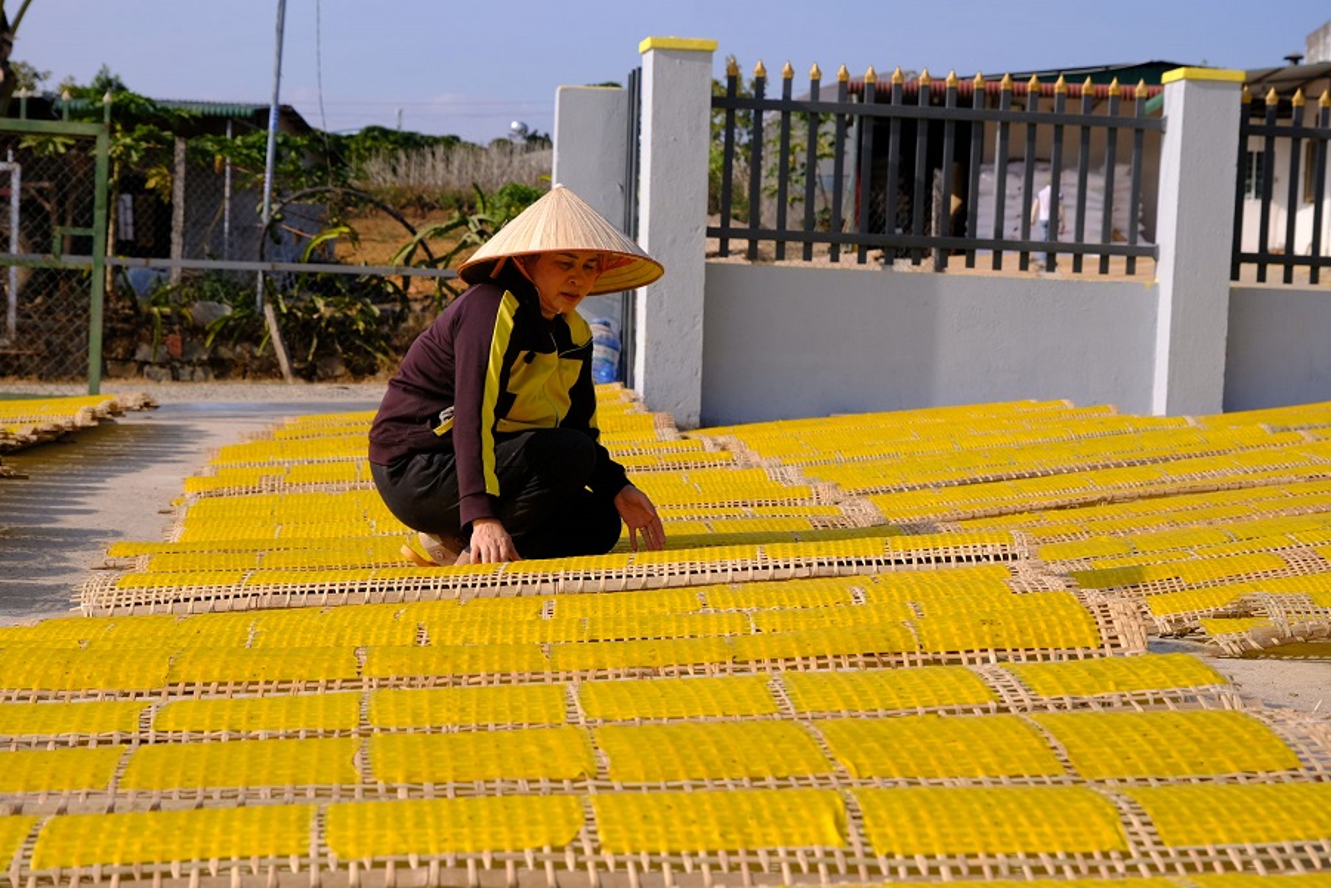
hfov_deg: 31.4
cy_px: 444
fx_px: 2366
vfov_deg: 21.2
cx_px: 666
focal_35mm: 64
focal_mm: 42.9
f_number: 6.4
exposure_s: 1/1000
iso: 400
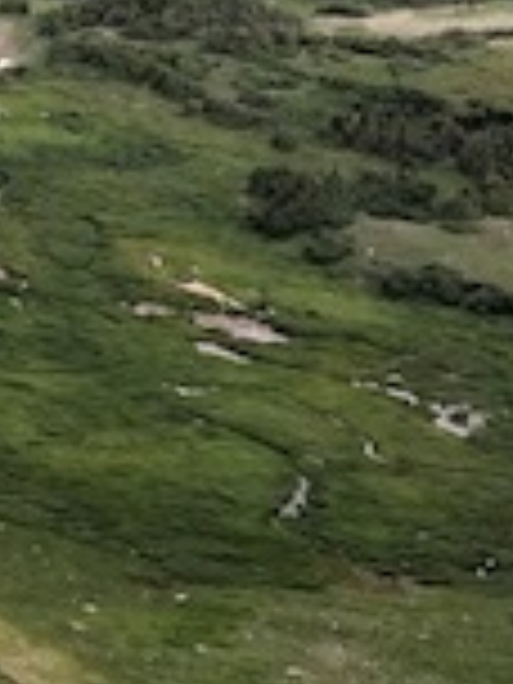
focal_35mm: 118
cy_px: 252
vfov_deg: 16.7
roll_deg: -6.7
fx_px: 2332
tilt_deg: -21.9
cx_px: -306
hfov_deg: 11.9
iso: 20
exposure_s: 1/340
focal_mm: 3.99
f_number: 1.8
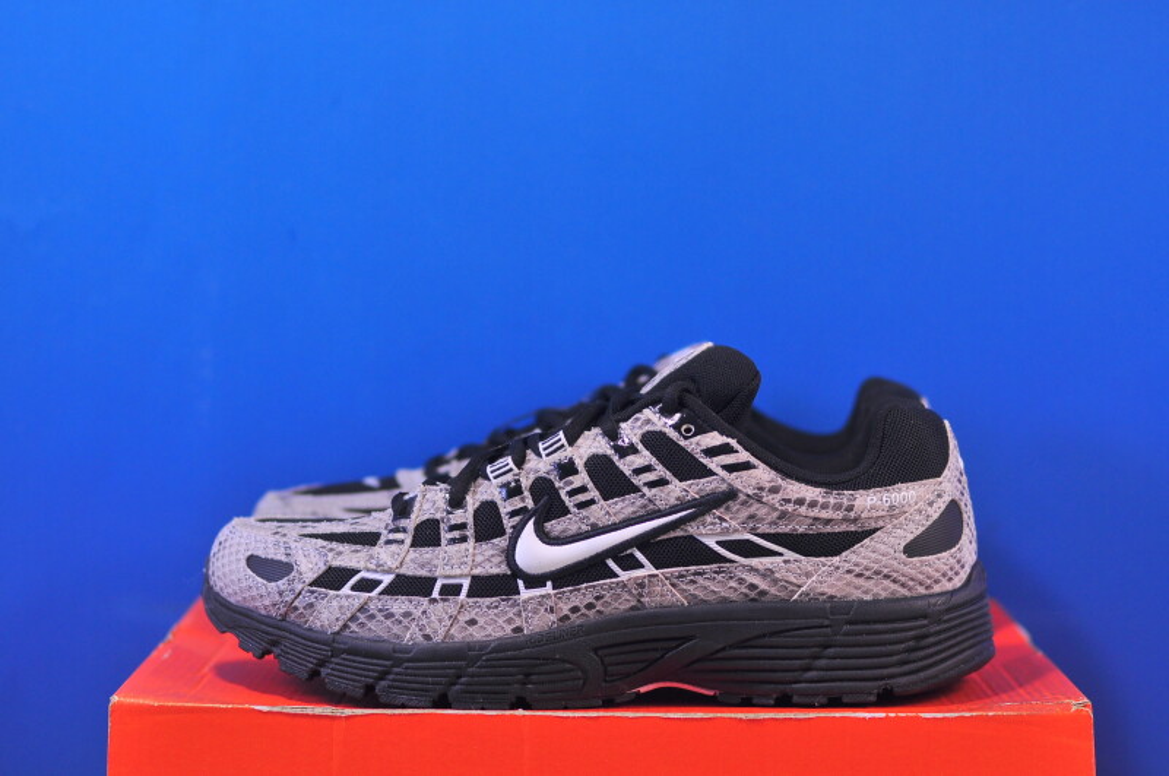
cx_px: 584
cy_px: 388
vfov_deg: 18.1
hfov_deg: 27.0
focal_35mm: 75
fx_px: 2432
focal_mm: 50
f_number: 2.5
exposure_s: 1/320
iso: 250
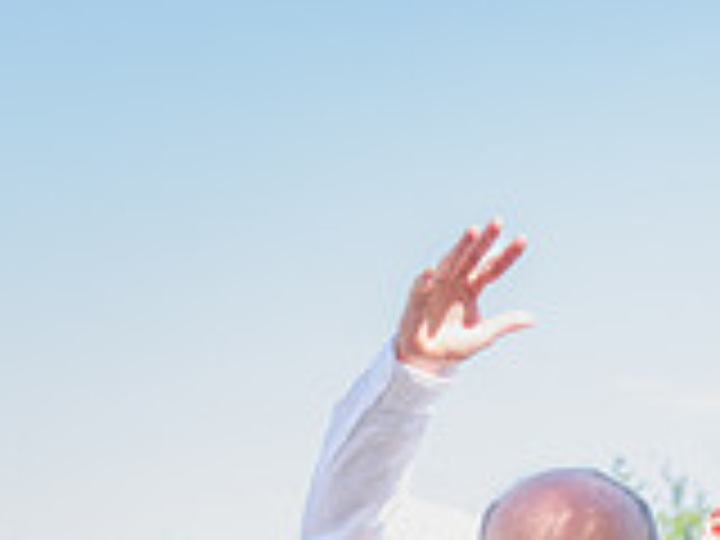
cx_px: 963
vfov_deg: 7.9
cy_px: 842
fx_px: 3848
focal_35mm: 185
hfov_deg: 10.4
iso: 250
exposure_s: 1/200
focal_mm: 53
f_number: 7.1
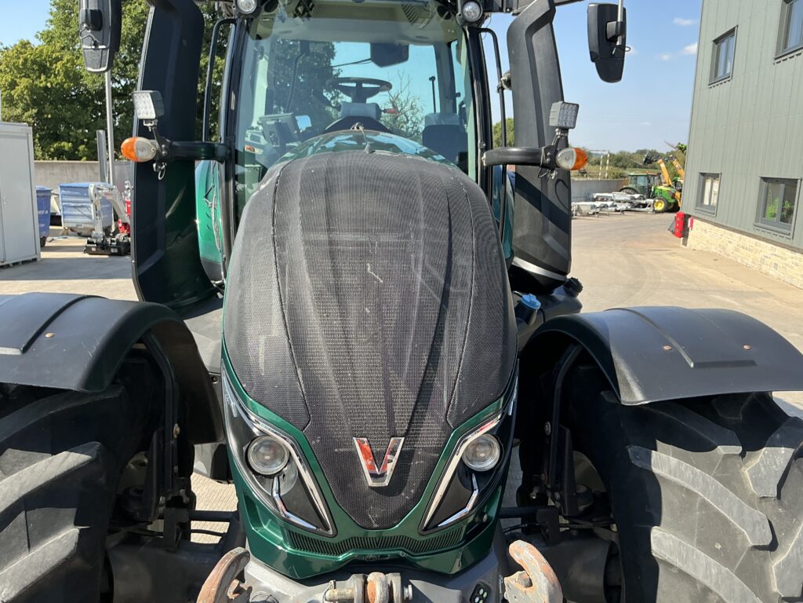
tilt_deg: -11.4
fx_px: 650
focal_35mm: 28
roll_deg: -2.1
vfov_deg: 49.7
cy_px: 302
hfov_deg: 63.4
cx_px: 402
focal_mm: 3
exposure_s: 1/495
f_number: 1.8
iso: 25
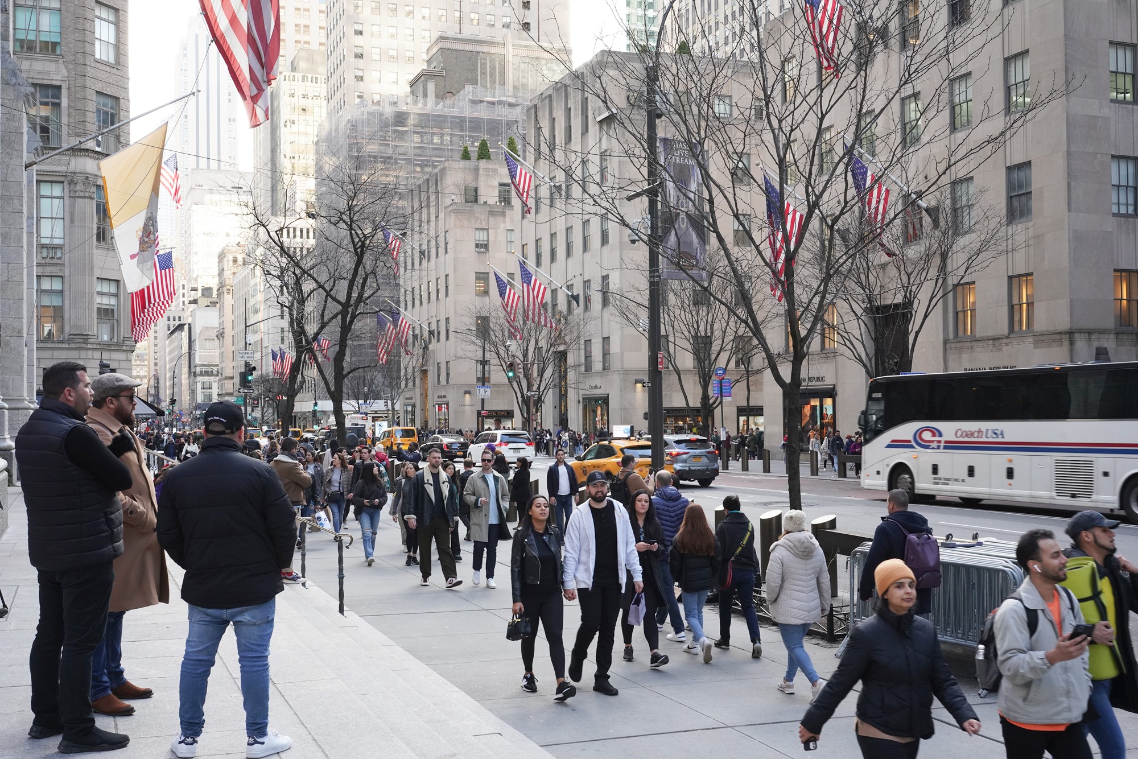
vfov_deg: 34.2
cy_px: 380
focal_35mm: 39
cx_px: 569
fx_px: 1233
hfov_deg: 49.5
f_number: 11
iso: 1600
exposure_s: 1/100
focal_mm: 39
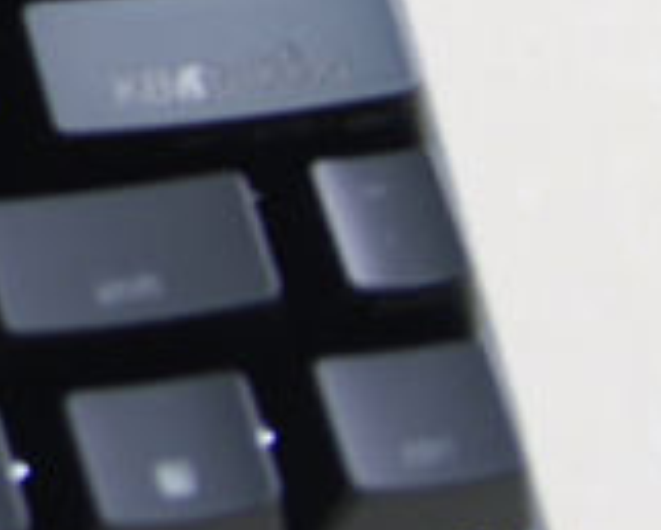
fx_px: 5774
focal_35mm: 295
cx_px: -1256
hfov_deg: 6.1
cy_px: -446
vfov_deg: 5.2
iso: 100
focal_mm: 33
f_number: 2.8
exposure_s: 1/5
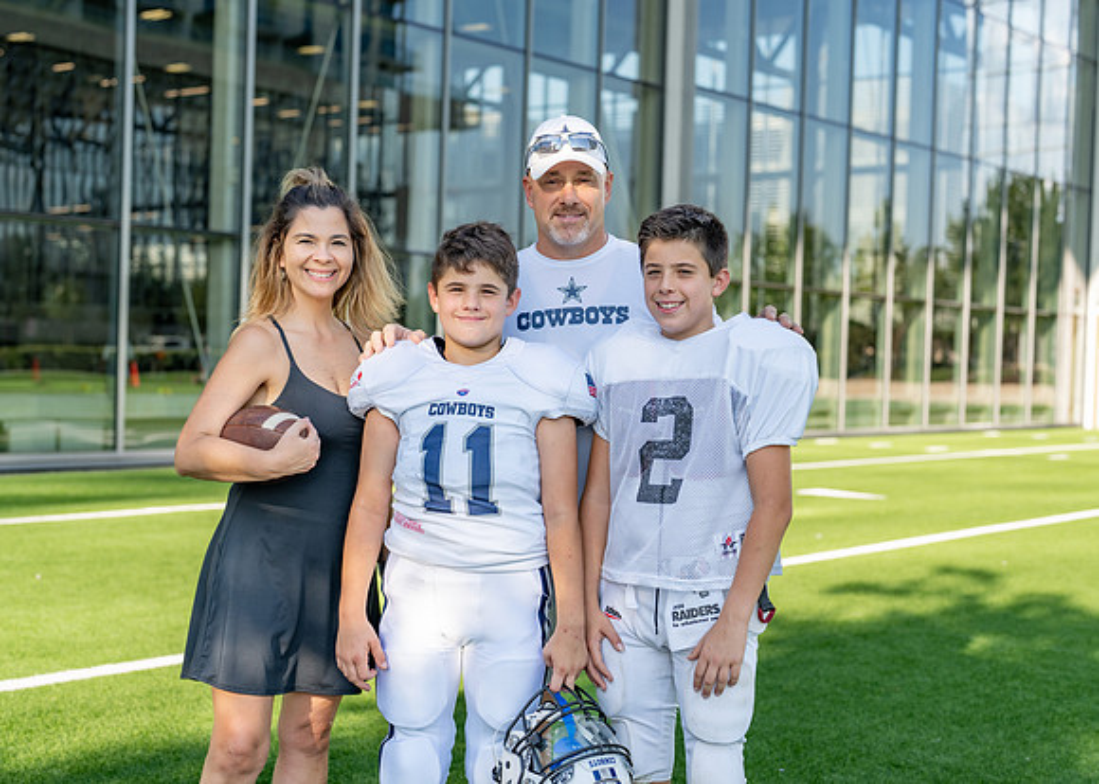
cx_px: 550
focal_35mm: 53
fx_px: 1648
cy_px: 392
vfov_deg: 26.8
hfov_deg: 36.9
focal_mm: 50
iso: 100
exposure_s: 1/640
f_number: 2.8
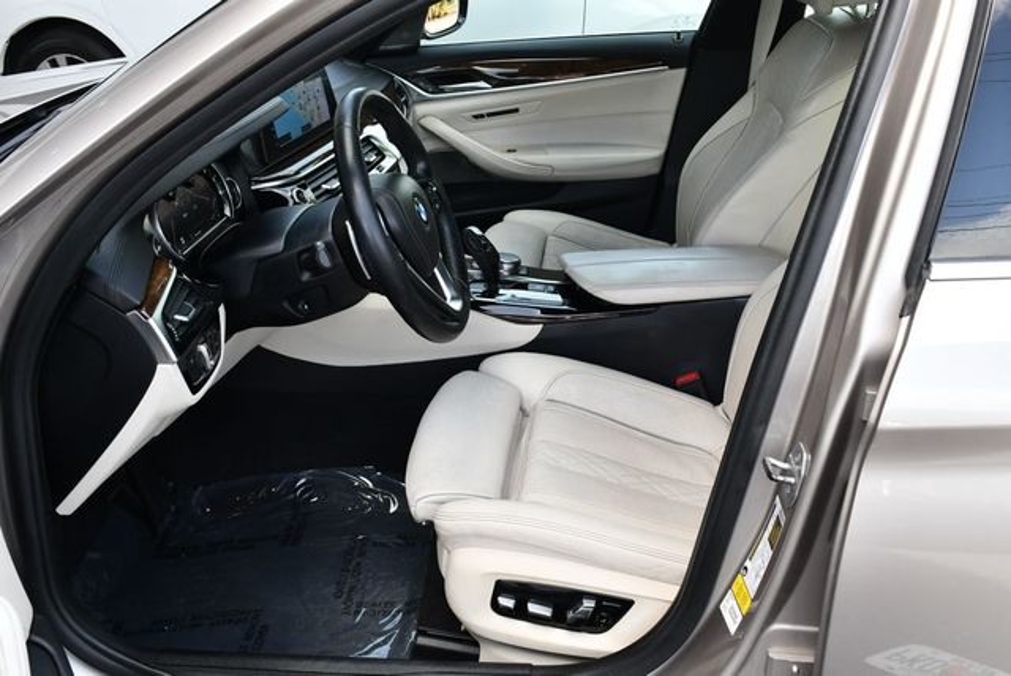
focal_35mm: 36
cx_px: 506
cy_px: 338
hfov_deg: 53.1
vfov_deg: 36.9
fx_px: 1012
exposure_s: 1/250
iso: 400
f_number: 5.6
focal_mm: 18
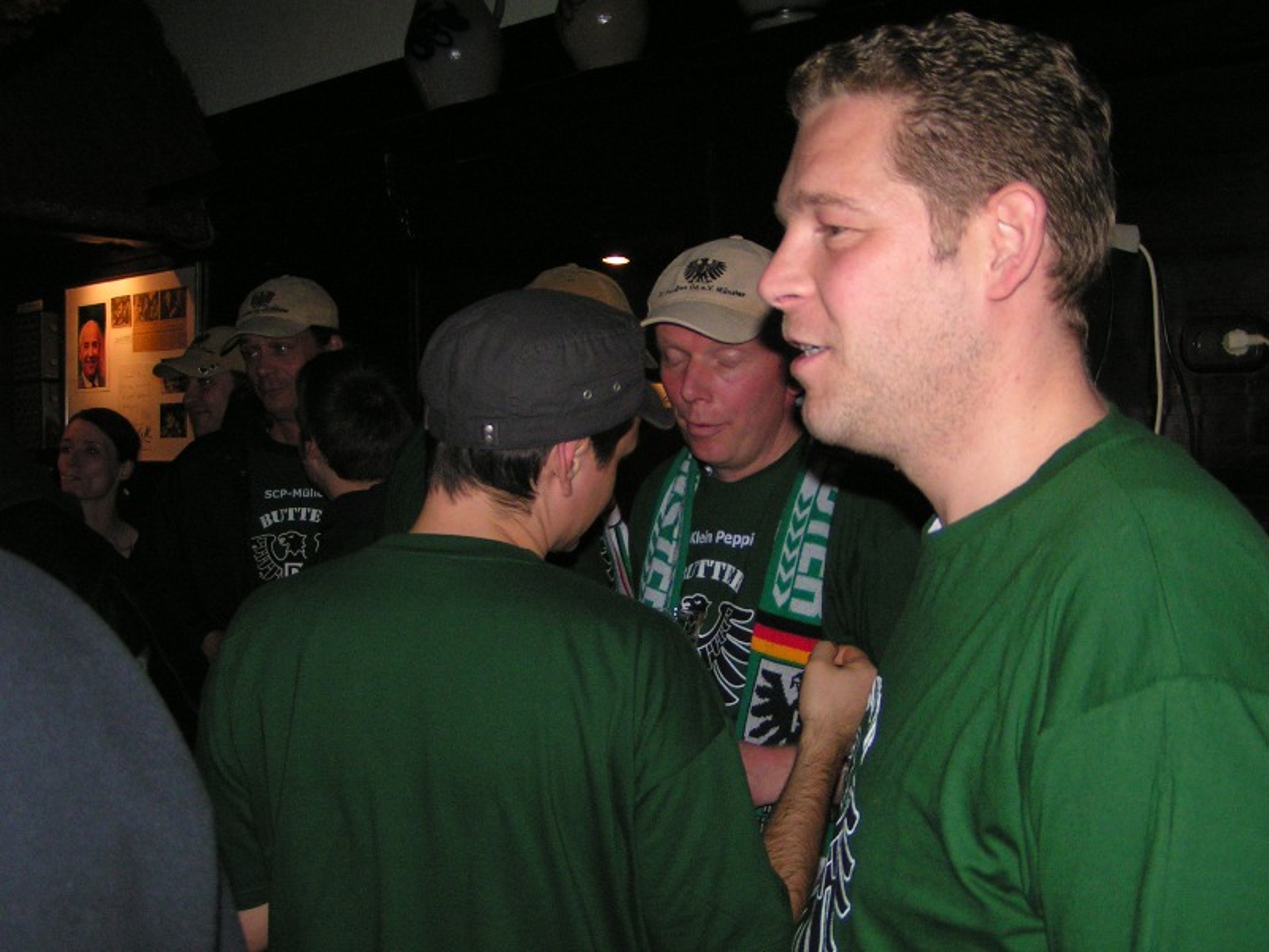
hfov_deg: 49.0
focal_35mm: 38
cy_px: 476
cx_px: 634
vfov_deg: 37.7
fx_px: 1393
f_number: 2.8
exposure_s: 1/40
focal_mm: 5.8
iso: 200
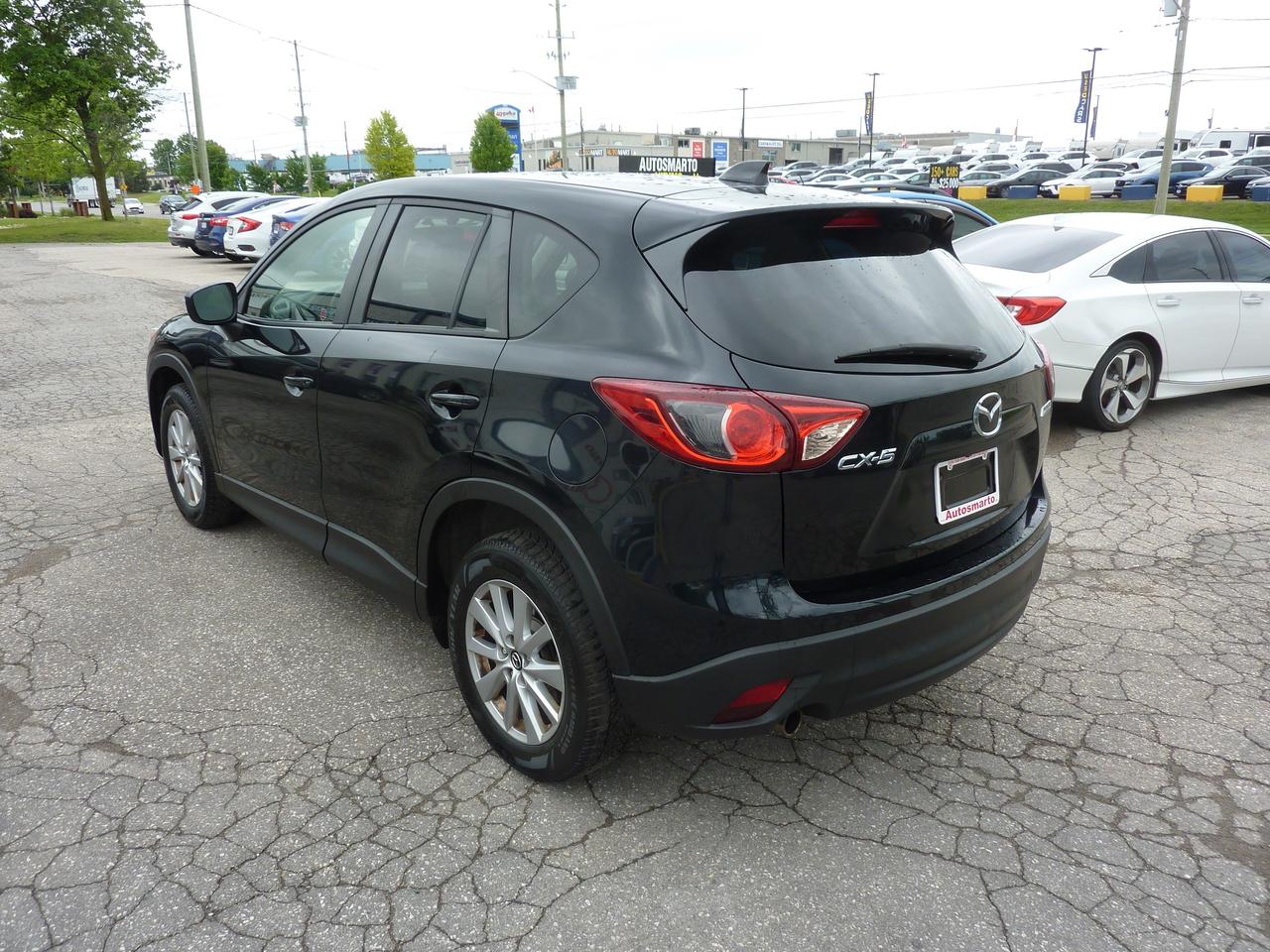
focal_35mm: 25
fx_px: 917
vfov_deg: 54.9
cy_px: 476
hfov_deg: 69.4
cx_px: 635
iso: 80
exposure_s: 1/160
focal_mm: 4.1
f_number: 4
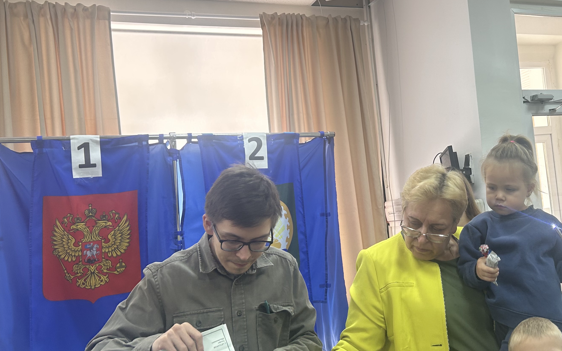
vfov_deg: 30.5
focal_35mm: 42
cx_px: 405
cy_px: 180
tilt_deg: +3.3
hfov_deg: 45.9
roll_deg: +5.5
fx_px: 643
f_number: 1.5
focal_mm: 5.7
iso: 50
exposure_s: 1/100
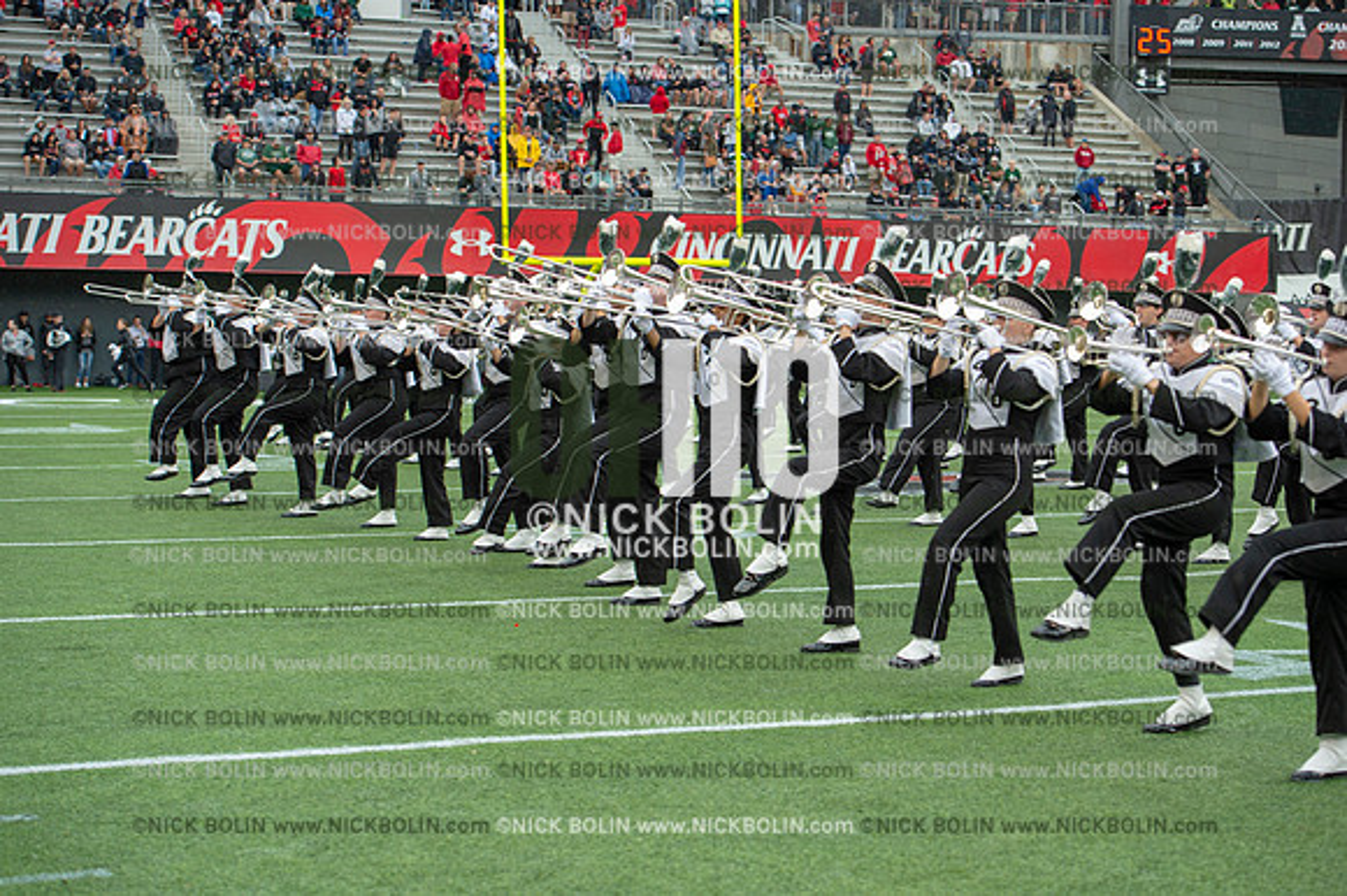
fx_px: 2618
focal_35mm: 70
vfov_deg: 19.4
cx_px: 674
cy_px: 448
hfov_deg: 28.9
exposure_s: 1/500
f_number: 4
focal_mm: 70
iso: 400
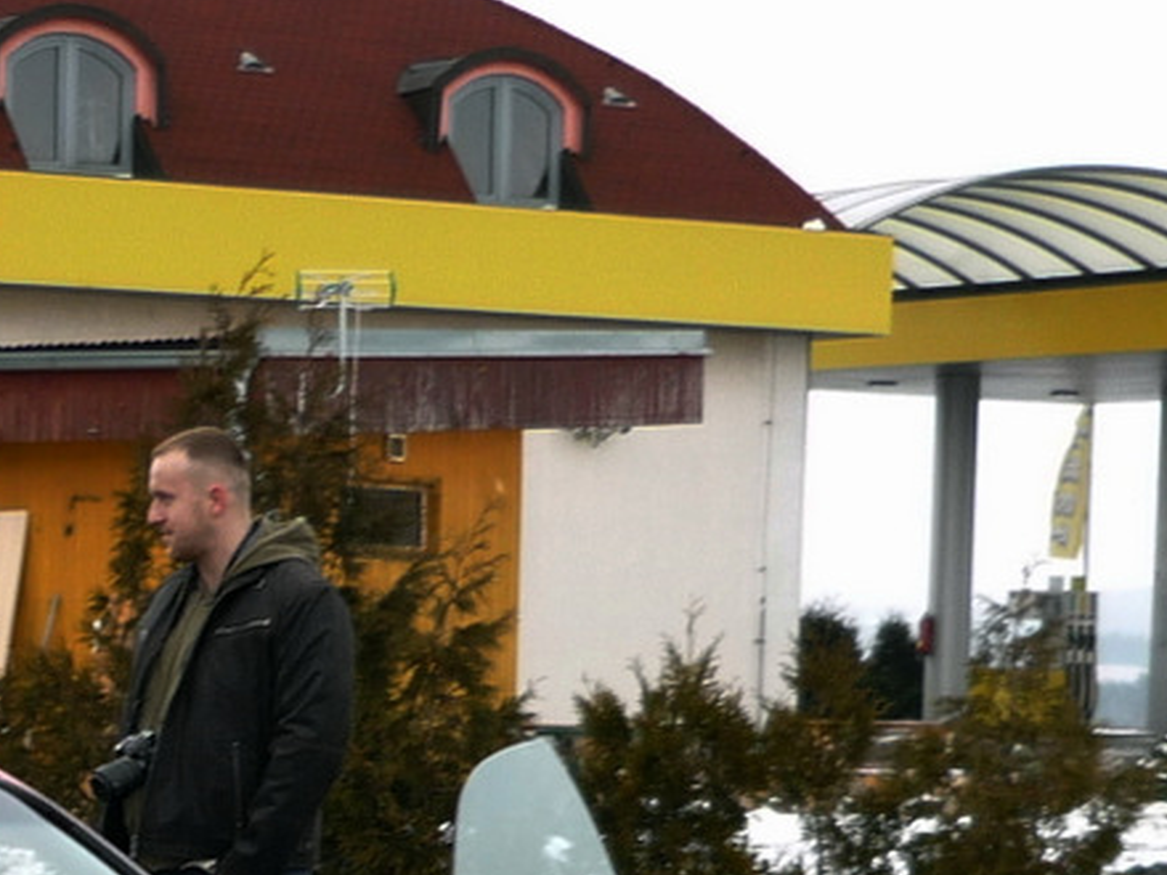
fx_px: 4046
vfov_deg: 12.2
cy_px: 955
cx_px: -61
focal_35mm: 120
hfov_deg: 16.0
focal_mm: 5.5
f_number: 2.8
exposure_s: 1/40
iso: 100
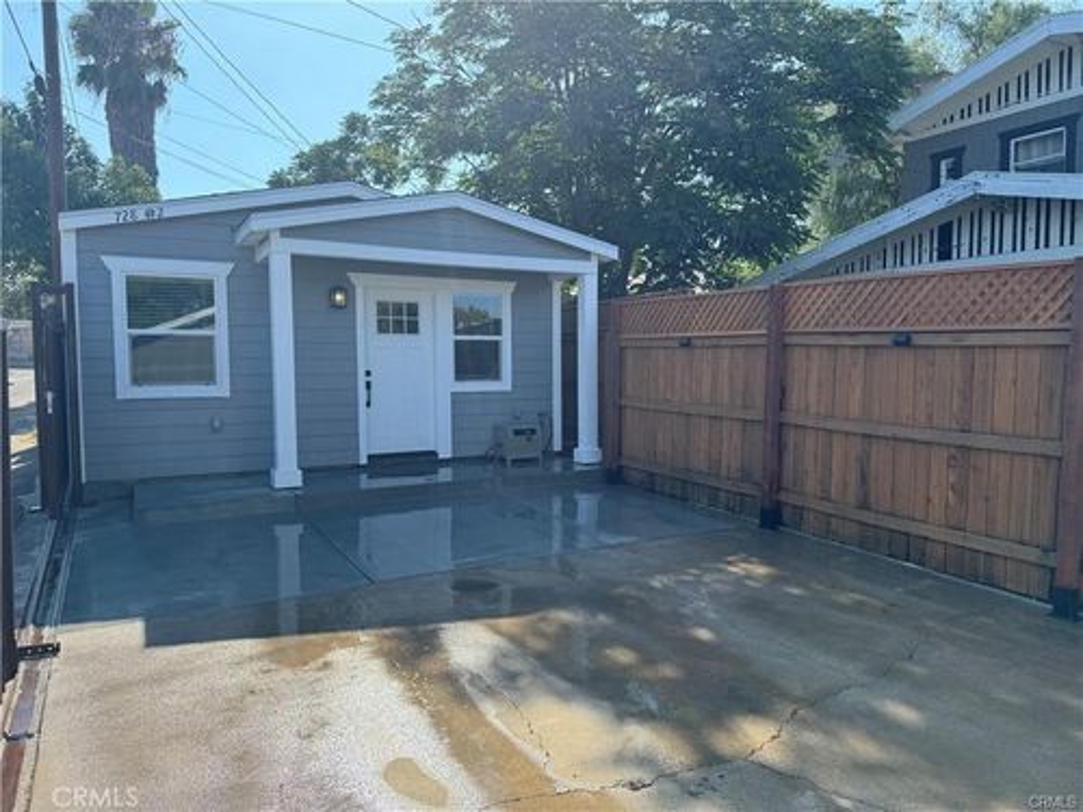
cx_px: 542
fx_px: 751
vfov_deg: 56.8
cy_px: 406
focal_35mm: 24
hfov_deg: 71.6
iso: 80
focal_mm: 6.76
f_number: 1.78
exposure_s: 1/1980
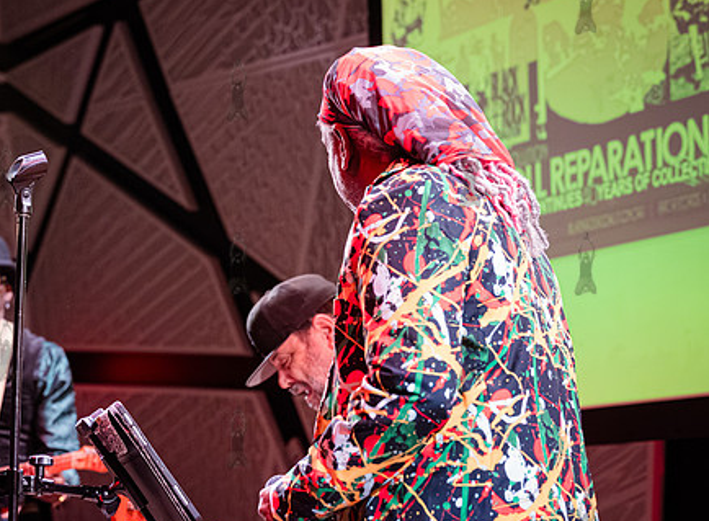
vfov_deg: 14.2
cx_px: 302
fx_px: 2095
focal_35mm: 103
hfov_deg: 19.2
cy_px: 260
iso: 10000
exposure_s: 1/400
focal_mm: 70
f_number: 3.5
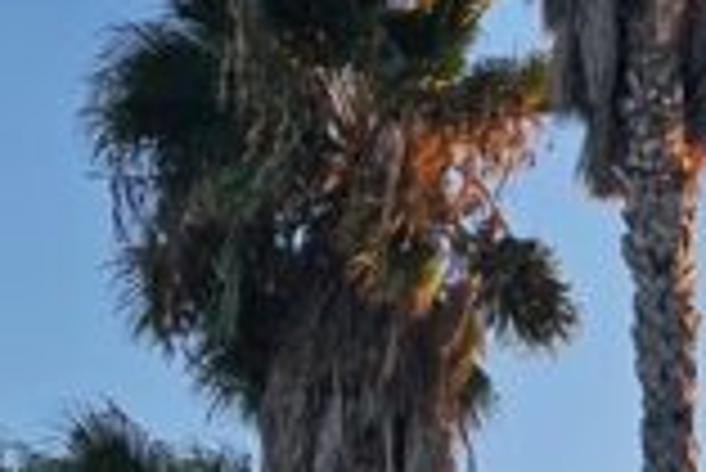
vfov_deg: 9.9
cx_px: 1138
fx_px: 2297
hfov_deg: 15.7
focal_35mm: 117
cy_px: 1245
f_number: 1.7
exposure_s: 1/180
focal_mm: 6.3
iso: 12
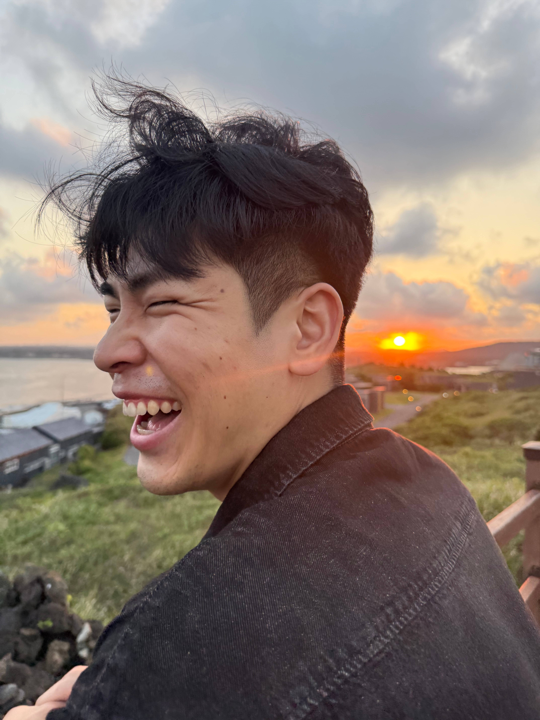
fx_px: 499
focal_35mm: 24
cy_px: 360
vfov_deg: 71.6
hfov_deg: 56.8
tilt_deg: +3.0
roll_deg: -2.9
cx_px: 270
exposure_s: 1/243
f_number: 1.78
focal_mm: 6.76
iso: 100
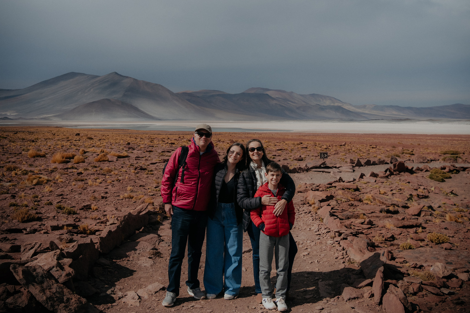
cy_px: 150
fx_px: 479
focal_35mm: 37
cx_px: 240
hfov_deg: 52.3
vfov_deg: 36.2
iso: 320
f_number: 4.5
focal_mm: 35
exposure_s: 1/6400
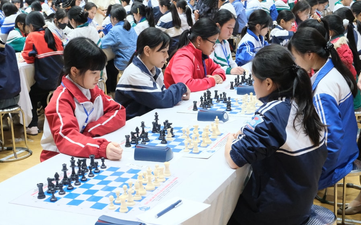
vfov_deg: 29.9
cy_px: 106
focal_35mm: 43
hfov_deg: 46.2
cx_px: 181
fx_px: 423
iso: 10000
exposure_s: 1/180
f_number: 6.4
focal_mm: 27.7
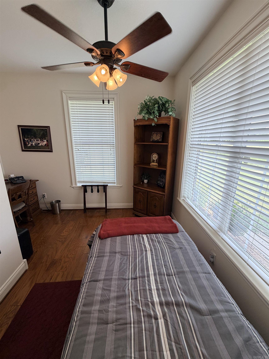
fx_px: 145
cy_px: 180
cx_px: 134
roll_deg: -0.7
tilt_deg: -14.5
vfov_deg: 102.1
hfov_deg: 85.7
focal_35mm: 14
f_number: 2.2
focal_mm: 2.22
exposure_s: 1/120
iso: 100
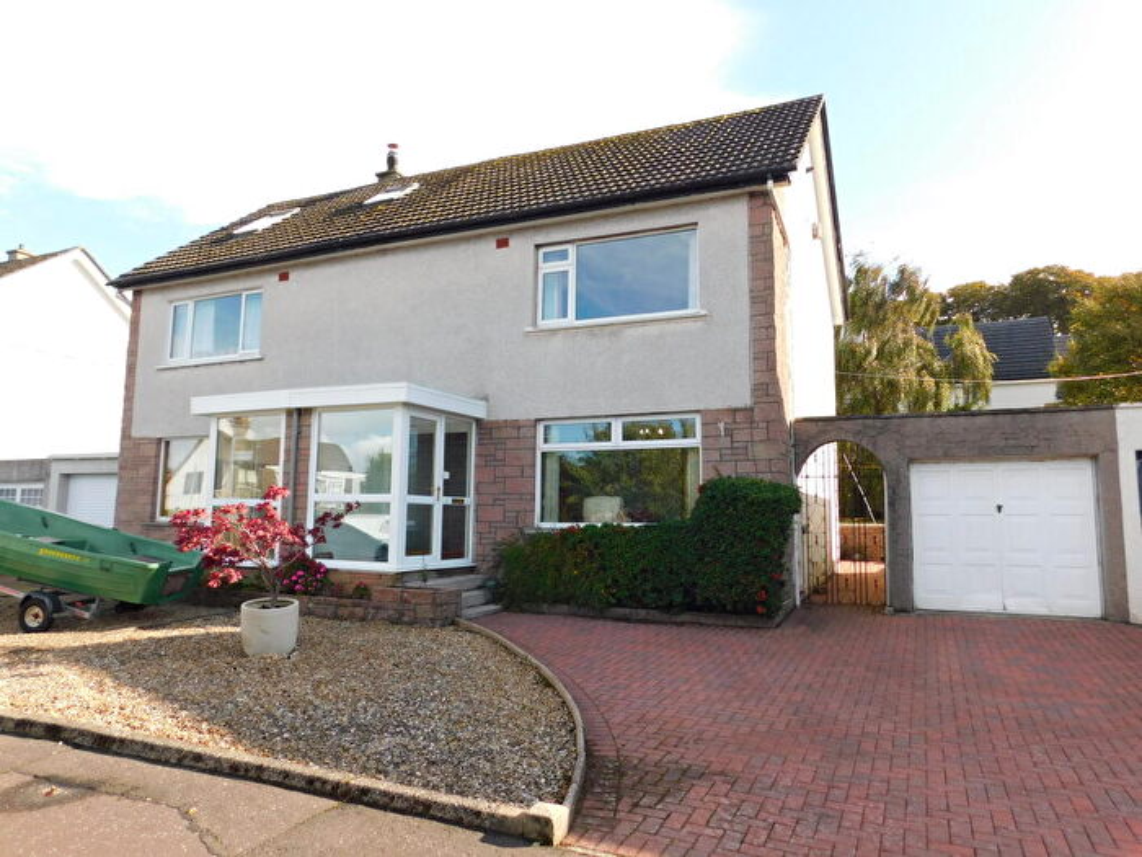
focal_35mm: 24
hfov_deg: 71.6
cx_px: 571
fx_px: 792
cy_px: 428
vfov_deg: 56.8
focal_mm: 4.1
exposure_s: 1/500
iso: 125
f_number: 3
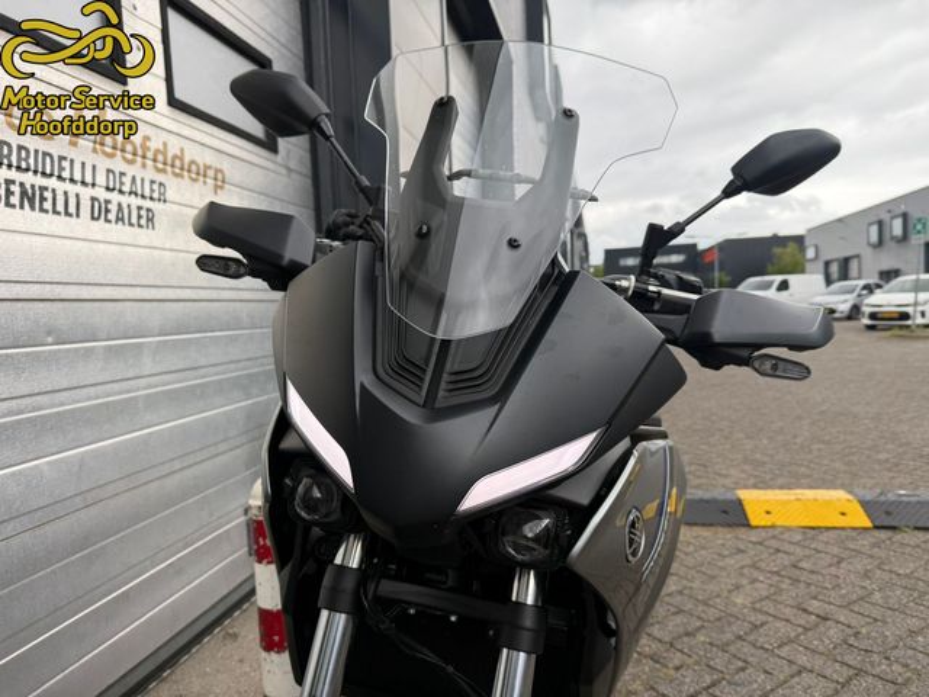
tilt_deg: -1.1
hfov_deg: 71.6
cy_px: 348
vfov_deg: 56.8
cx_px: 464
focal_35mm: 24
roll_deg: +0.6
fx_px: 644
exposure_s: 1/665
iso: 80
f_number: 1.78
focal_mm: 6.76
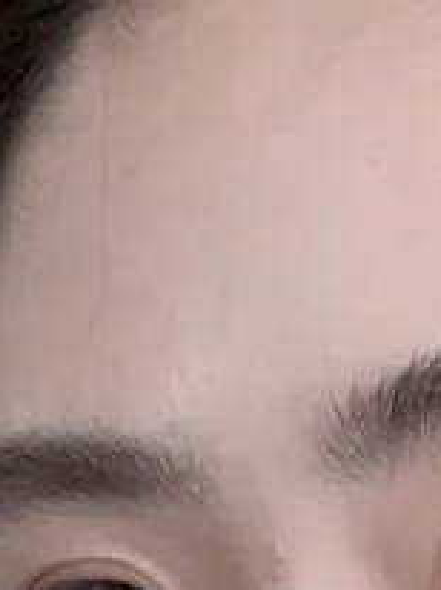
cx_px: 581
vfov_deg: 10.4
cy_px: 1489
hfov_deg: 9.0
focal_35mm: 161
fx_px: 2740
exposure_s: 1/50
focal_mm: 2.69
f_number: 1.9
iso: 160
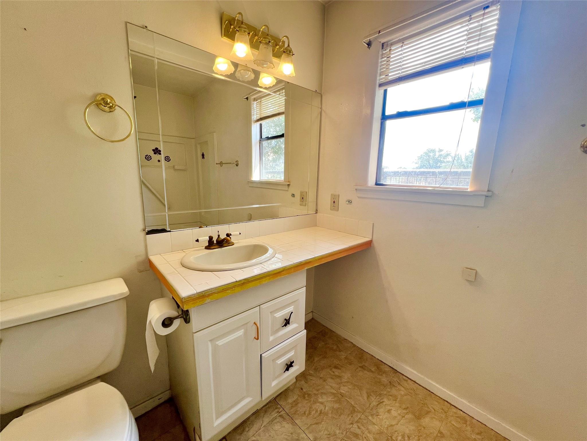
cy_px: 220
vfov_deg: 89.9
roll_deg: -0.8
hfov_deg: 106.2
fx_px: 220
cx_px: 294
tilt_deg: -11.0
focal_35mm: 13
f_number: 1.8
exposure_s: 1/120
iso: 64
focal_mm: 1.57
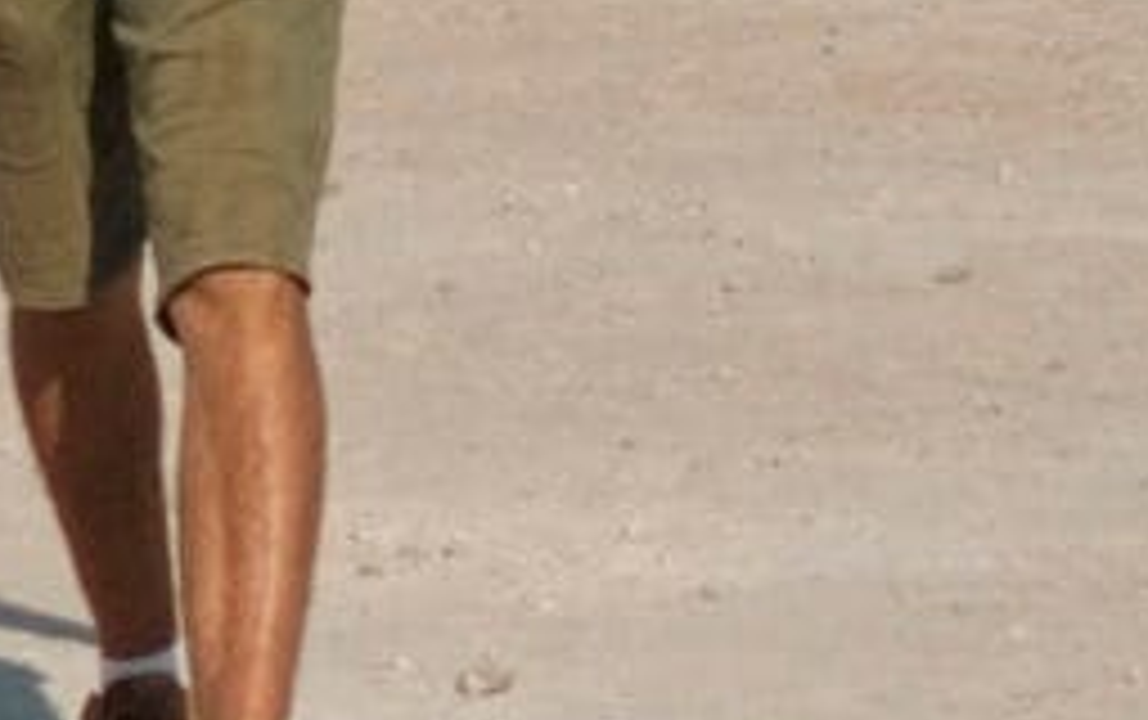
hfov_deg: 5.3
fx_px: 12271
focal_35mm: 392
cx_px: -698
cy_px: -536
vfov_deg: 3.3
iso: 400
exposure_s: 1/4000
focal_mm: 51.1
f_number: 6.3
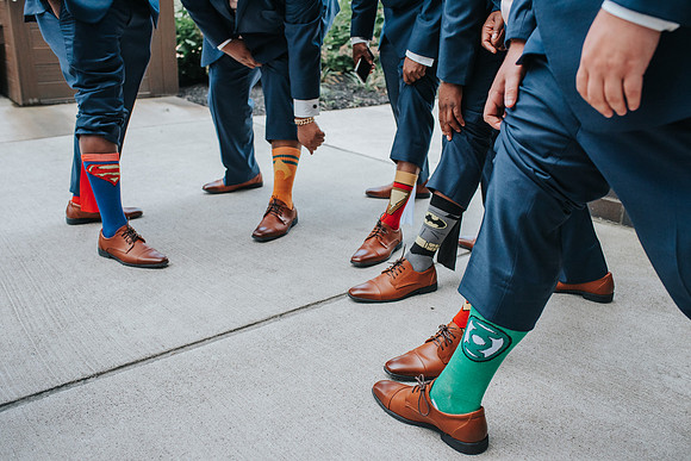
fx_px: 672
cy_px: 230
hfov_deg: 54.4
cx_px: 346
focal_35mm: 35
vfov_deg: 37.9
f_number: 4
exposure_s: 1/2000
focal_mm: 35
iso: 900
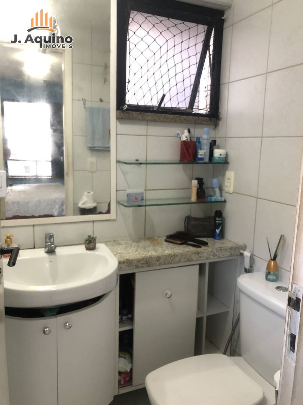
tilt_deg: -8.7
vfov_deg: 63.4
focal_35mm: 28
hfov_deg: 49.7
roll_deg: -0.3
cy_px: 202
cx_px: 152
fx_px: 327
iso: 80
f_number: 1.8
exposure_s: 1/15
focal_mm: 4
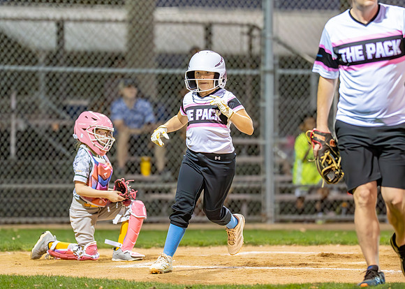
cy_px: 144
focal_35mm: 281
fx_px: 3236
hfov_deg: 7.2
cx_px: 214
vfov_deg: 5.1
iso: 6400
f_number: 1.8
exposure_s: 1/1250
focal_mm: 135
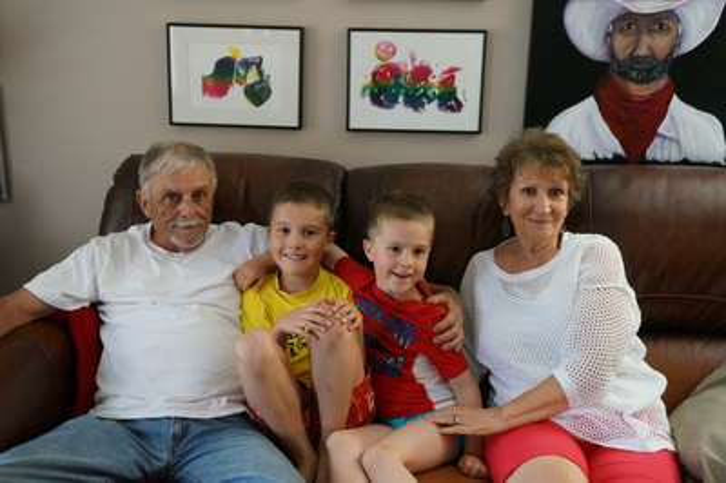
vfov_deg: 35.4
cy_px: 242
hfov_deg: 51.3
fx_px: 756
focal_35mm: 38
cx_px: 363
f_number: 4.5
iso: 3200
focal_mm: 25
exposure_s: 1/50
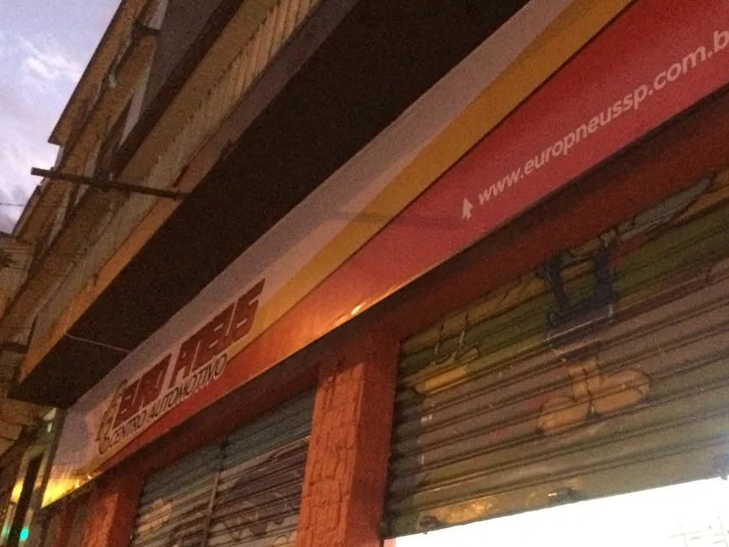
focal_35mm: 44
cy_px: 277
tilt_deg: +25.2
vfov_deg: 32.9
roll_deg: -5.5
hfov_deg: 42.7
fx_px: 927
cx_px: 441
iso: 640
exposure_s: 1/15
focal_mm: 4.15
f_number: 2.2
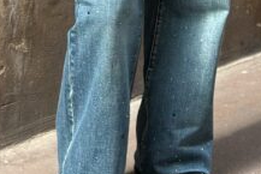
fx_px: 1270
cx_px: 176
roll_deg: +0.0
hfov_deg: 11.7
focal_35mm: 175
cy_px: -200
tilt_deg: -5.4
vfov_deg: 7.5
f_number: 1.78
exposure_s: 1/283
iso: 80
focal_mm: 6.86
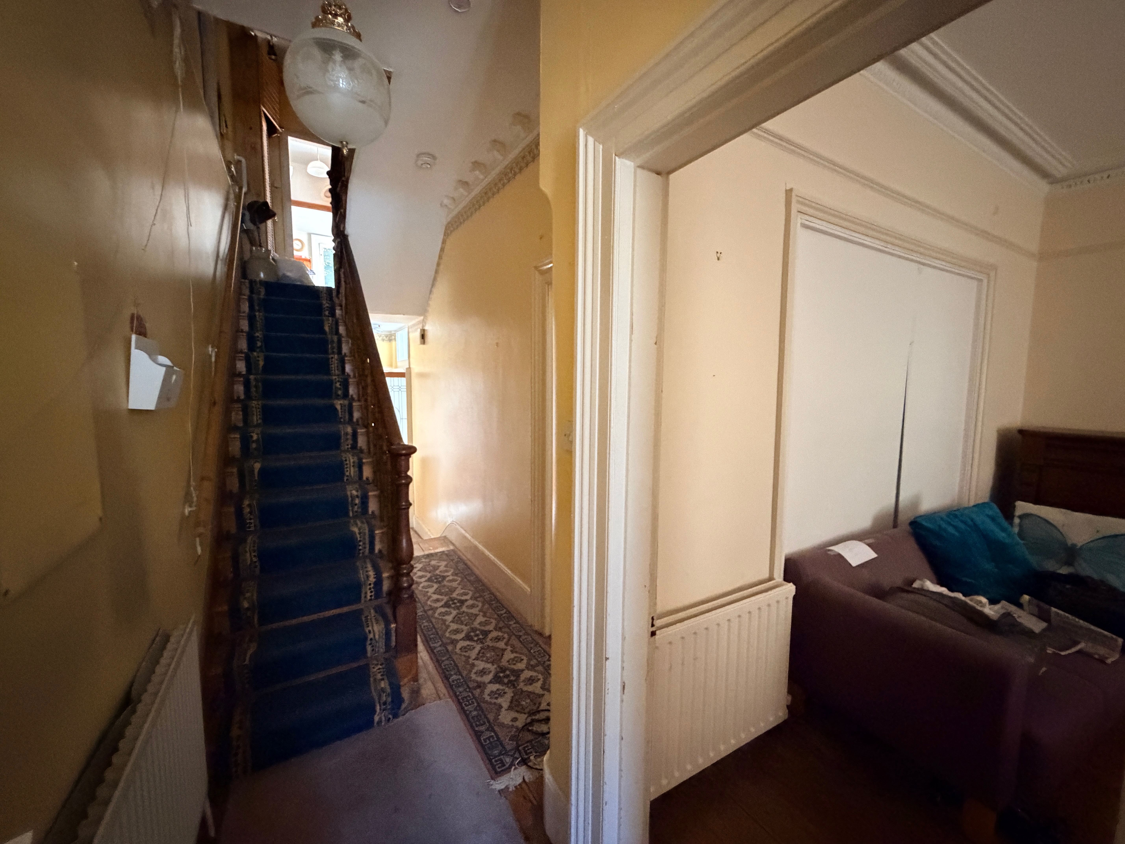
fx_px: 455
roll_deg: -0.1
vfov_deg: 85.7
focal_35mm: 14
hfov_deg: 102.1
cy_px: 422
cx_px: 562
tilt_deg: -4.7
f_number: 2.2
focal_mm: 2.22
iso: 1600
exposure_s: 1/40
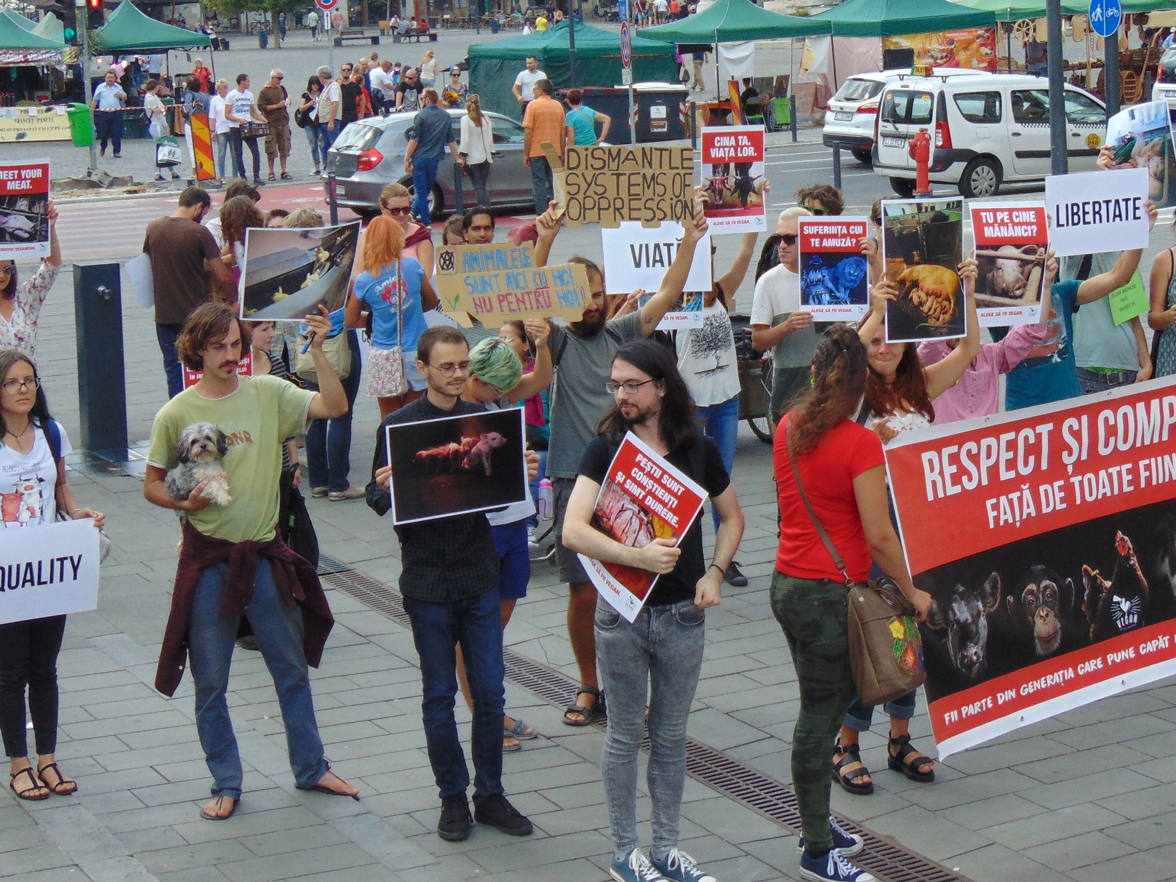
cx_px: 667
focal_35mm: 77
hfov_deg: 25.3
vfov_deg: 19.1
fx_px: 2616
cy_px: 262
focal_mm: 9
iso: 80
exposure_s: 1/500
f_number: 3.5
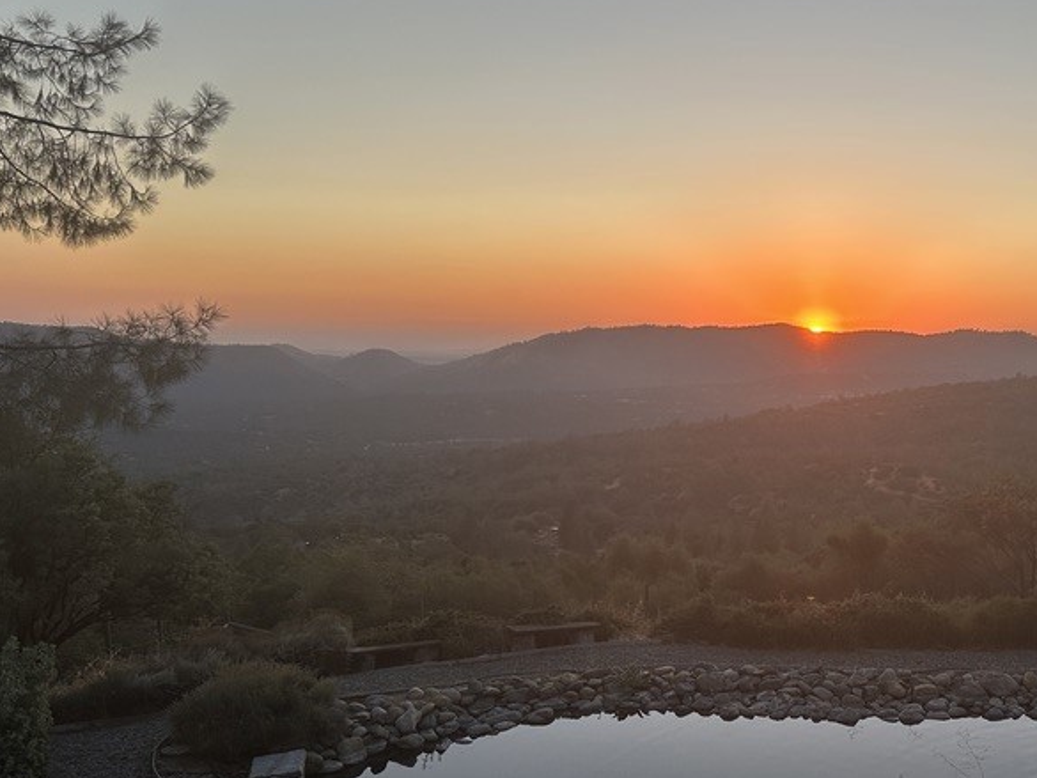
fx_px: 1258
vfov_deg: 34.3
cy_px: 459
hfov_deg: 42.9
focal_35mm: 42
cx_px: 815
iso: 80
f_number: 1.78
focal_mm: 6.86
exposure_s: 1/663
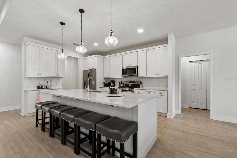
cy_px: 79
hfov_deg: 100.4
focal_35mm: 15
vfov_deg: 77.3
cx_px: 118
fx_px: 99
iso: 200
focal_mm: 10
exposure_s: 1/13
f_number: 8
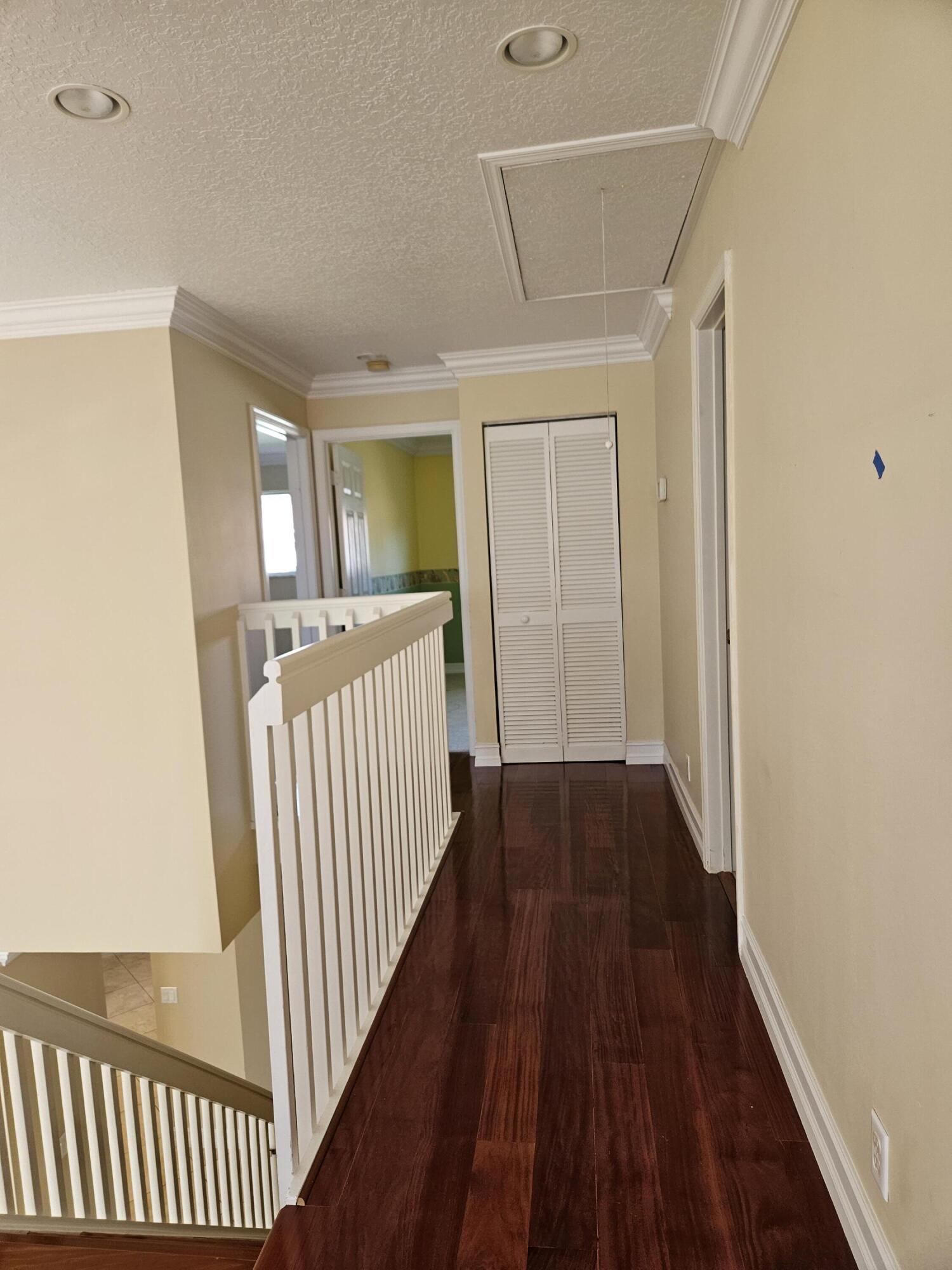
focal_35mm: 23
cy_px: 635
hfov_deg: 58.9
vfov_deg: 73.9
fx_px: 843
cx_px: 476
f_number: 1.8
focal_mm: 5.4
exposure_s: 1/180
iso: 160
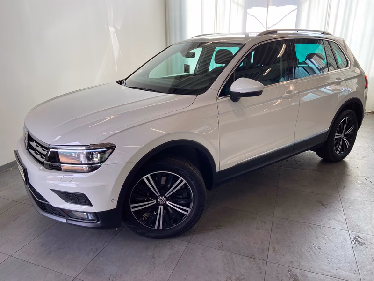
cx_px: 187
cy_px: 140
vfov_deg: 53.1
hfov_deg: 67.3
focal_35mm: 26
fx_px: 281
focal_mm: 4.25
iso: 32
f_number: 1.8
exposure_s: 1/141
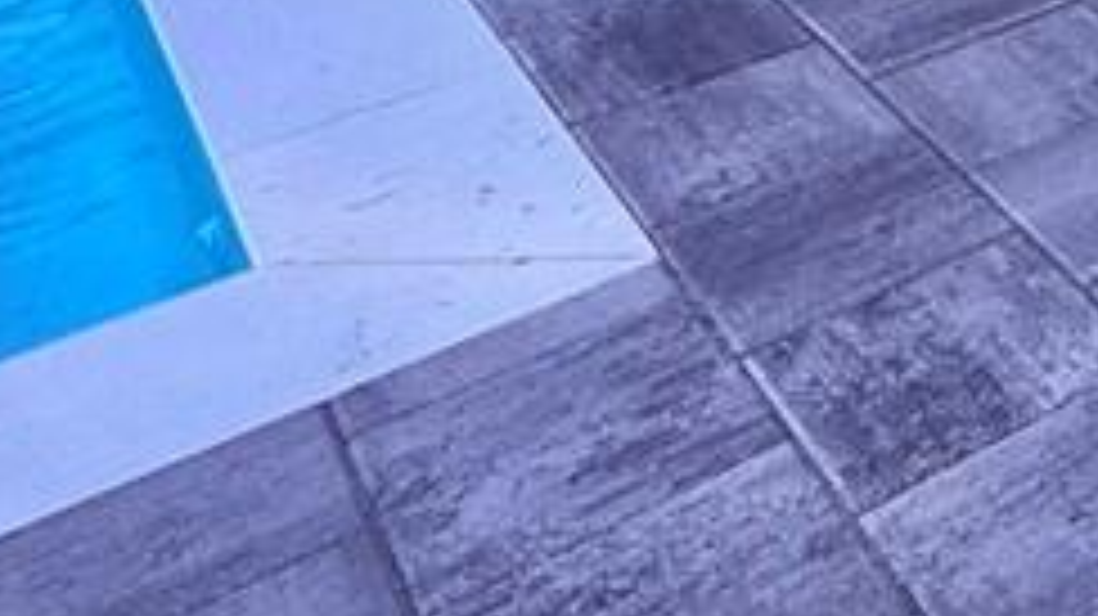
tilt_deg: -4.8
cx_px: 1832
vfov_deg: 14.1
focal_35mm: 64
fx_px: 1863
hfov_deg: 23.0
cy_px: -778
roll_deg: -2.2
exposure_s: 1/335
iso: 64
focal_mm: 2.22
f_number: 2.2
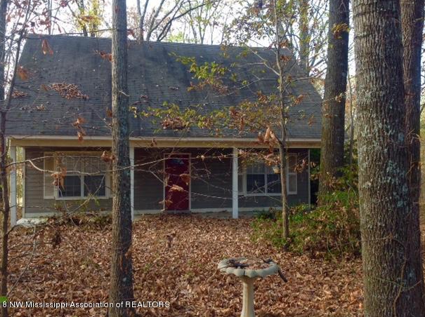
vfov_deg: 38.6
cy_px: 151
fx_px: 454
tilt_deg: -1.4
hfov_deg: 50.2
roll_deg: -1.6
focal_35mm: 37
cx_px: 202
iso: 50
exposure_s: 1/122
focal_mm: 4.28
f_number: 2.4
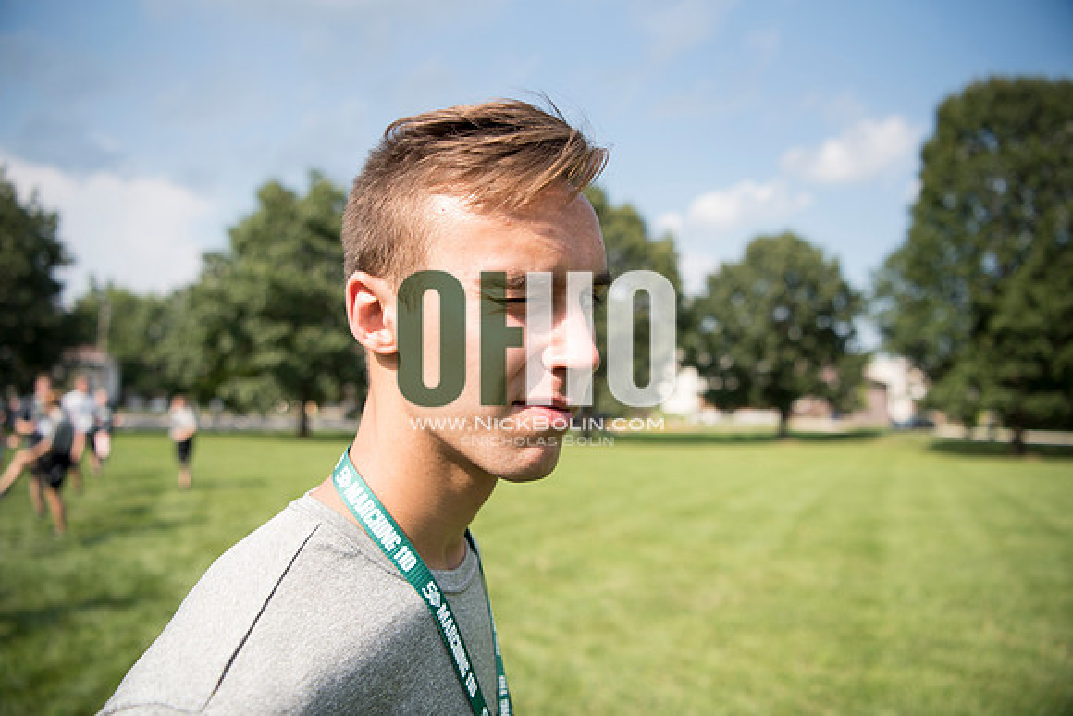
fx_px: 715
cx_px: 536
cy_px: 358
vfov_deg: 53.2
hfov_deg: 73.7
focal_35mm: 24
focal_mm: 24
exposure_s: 1/2000
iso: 200
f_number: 2.8
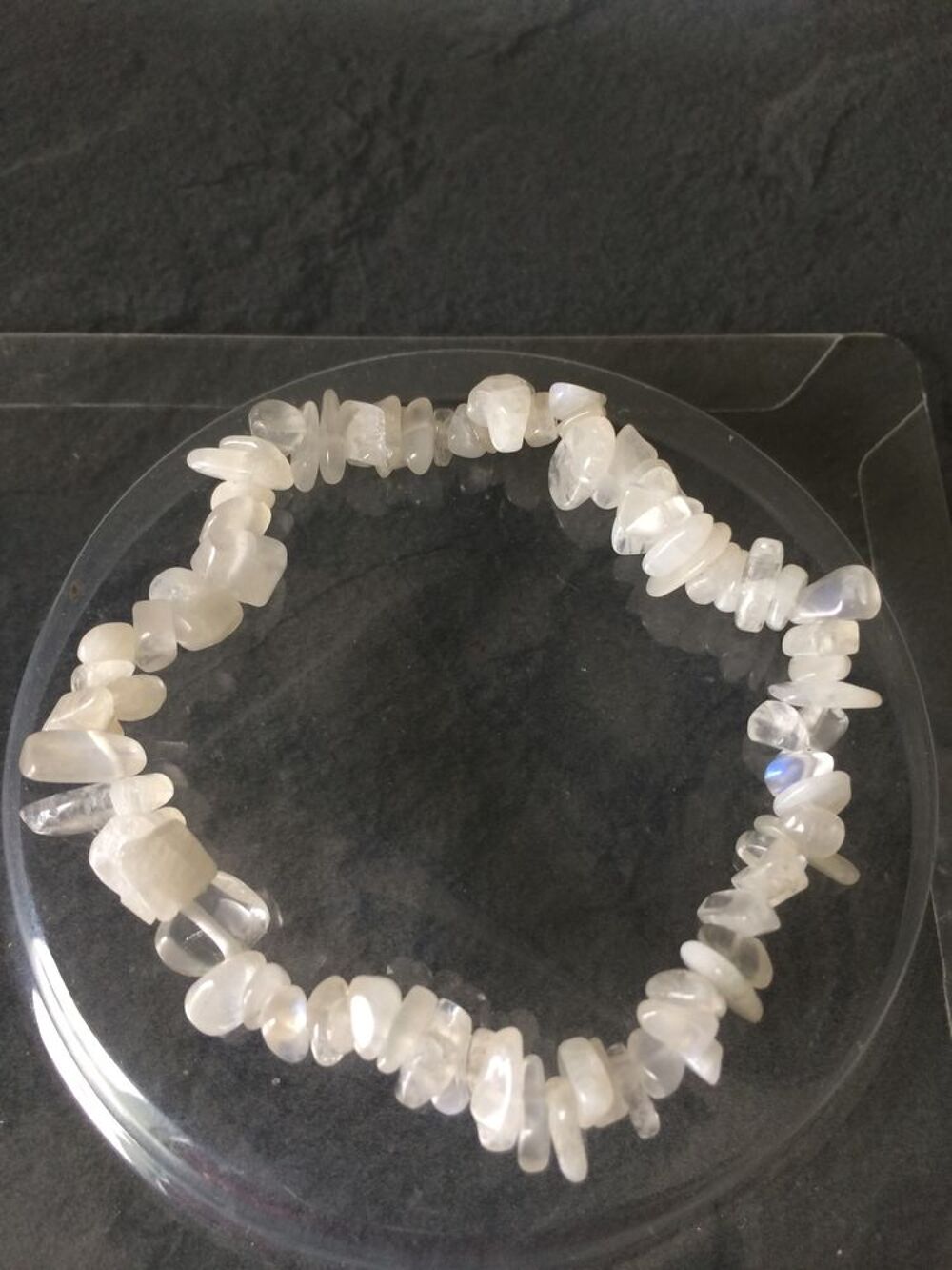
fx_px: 1063
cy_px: 635
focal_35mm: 29
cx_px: 476
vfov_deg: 61.7
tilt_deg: -70.8
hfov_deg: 48.2
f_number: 2.2
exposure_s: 1/33
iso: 50
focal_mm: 4.15
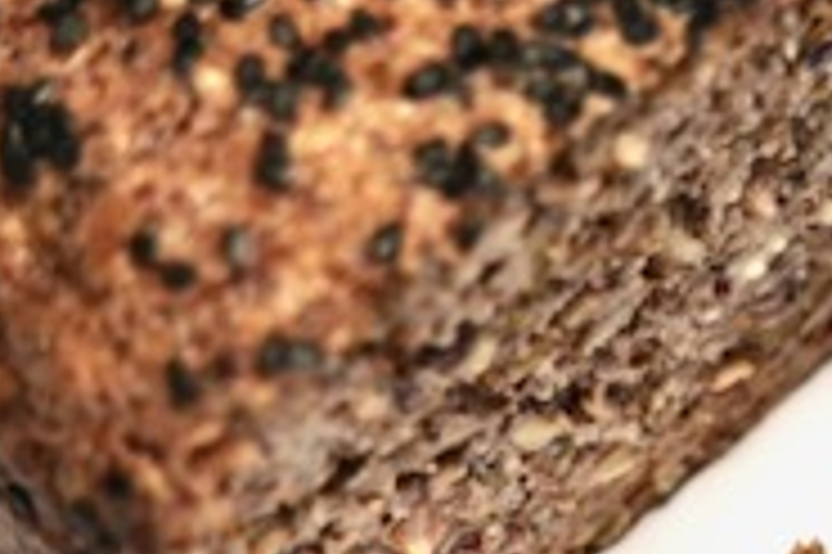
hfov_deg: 15.0
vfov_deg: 10.1
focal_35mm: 135
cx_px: 780
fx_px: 3117
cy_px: 563
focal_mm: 36
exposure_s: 1/500
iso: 400
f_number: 4
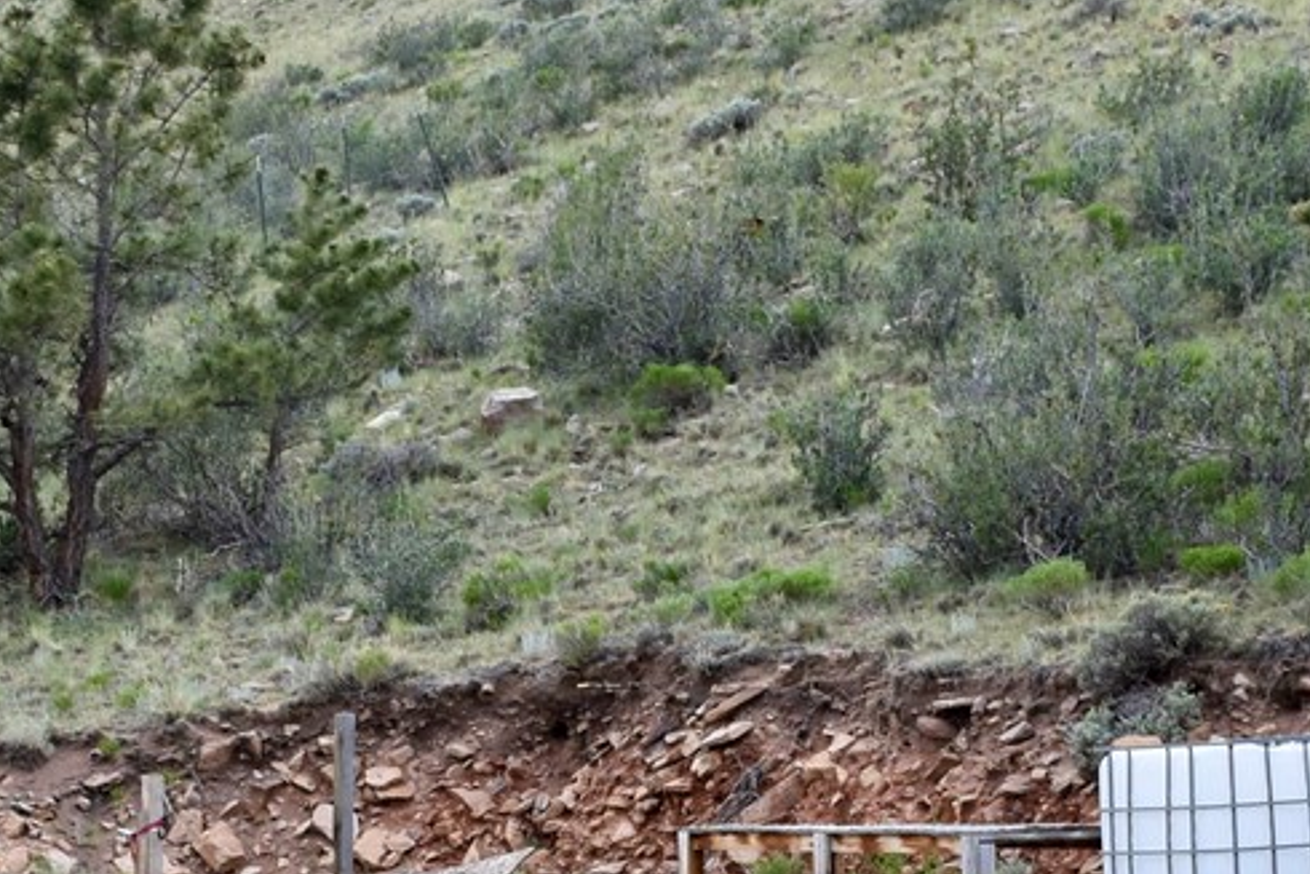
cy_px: 1065
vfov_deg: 10.0
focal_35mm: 135
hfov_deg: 15.2
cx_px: 464
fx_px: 4914
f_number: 8
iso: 220
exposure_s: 1/250
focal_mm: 26
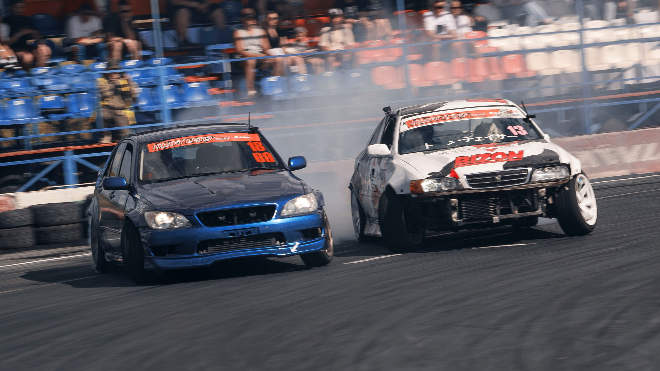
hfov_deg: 8.7
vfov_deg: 4.9
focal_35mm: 248
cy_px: 160
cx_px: 404
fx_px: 4340
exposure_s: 1/125
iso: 100
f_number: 10
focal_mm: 110
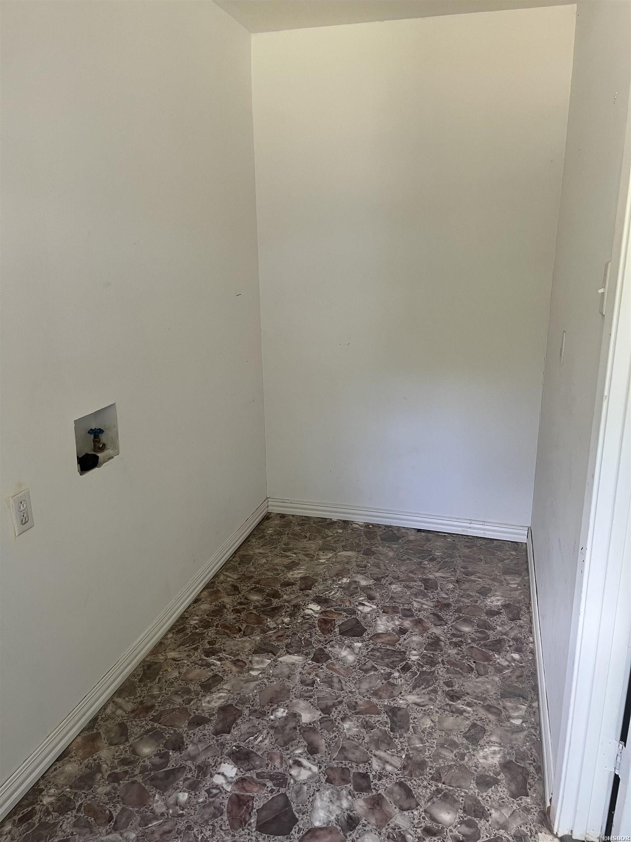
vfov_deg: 67.3
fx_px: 632
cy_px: 421
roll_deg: +0.7
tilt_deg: -15.4
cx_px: 316
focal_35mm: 26
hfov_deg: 53.1
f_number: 1.6
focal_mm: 5.1
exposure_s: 1/68
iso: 125
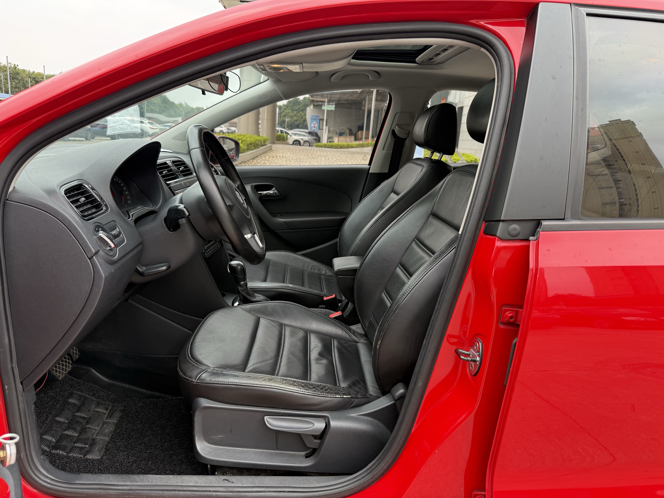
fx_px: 460
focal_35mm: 24
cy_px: 249
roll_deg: -4.4
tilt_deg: -13.1
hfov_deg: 71.6
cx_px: 332
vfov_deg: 56.8
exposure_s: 1/158
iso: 100
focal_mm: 6.76
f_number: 1.78
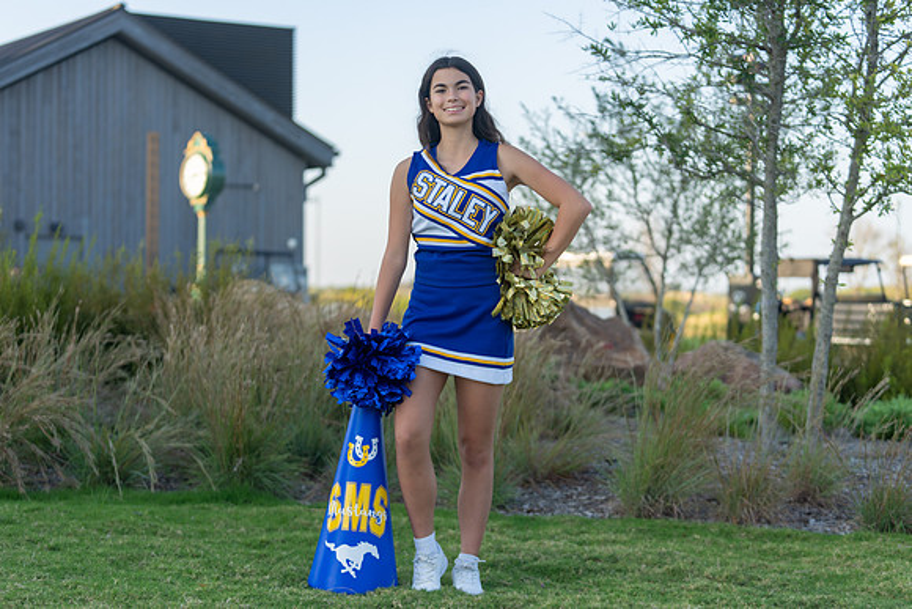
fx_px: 1774
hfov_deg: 28.8
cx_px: 456
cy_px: 304
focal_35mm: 70
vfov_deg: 19.5
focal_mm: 70
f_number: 2.8
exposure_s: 1/400
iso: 100
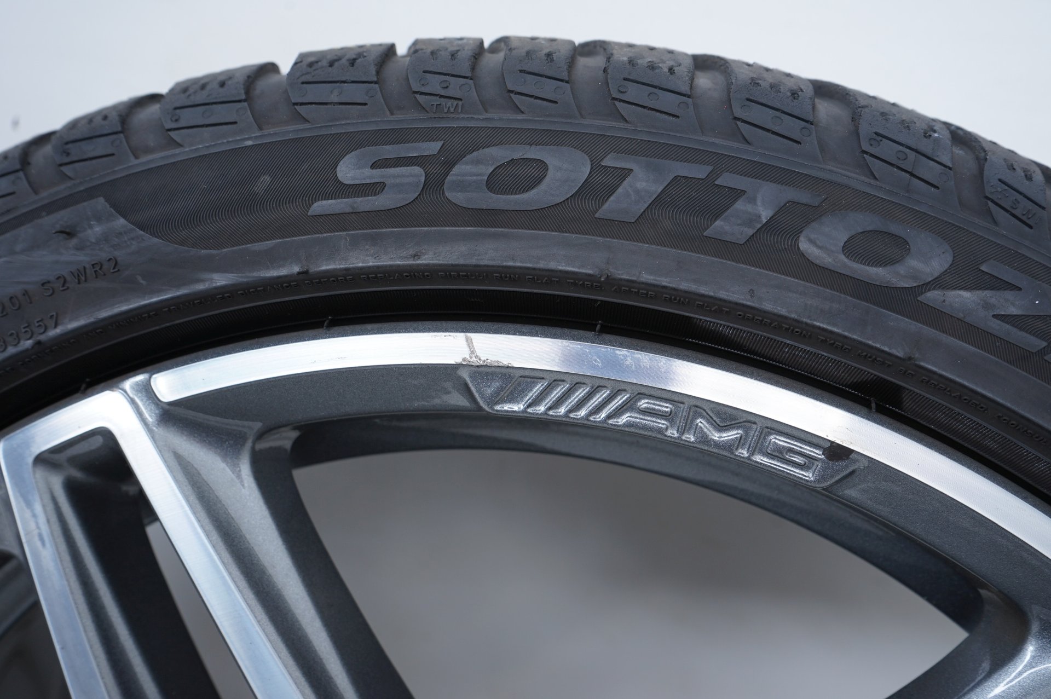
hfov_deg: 55.8
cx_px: 526
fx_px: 992
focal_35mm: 34
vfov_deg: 38.8
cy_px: 350
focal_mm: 34
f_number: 7.1
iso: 250
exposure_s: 1/125
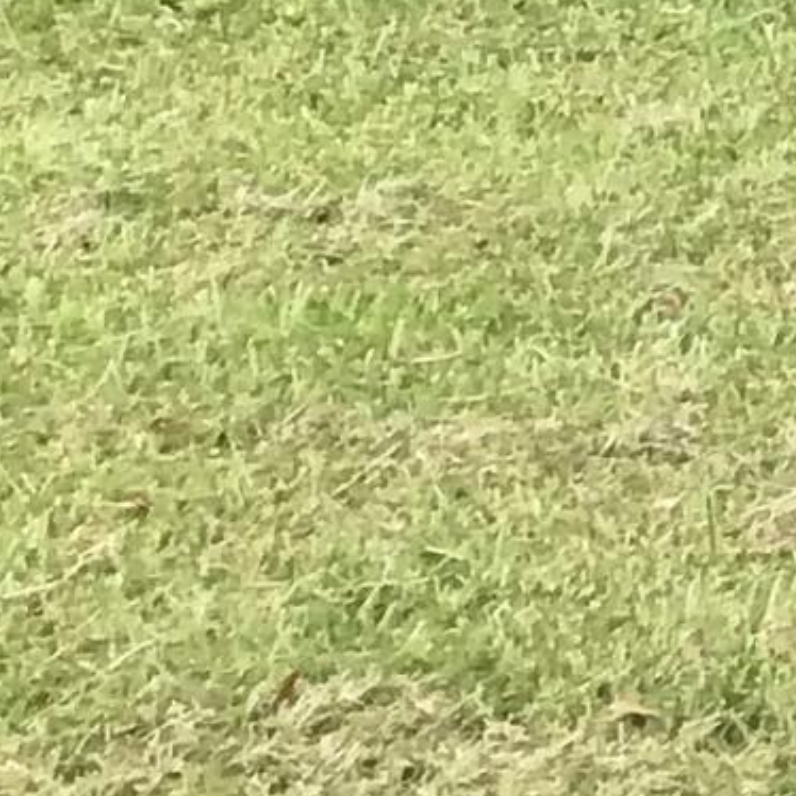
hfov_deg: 6.7
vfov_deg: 7.3
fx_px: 5724
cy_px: -1307
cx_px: 2905
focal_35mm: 220
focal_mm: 3.3
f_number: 2.4
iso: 25
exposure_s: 1/1006
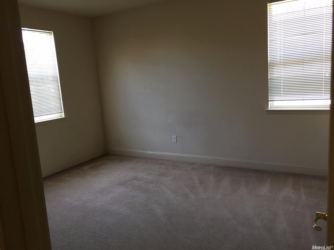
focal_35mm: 29
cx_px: 167
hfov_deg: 61.7
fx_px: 280
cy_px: 125
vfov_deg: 48.2
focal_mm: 4.15
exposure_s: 1/15
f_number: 2.2
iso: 50
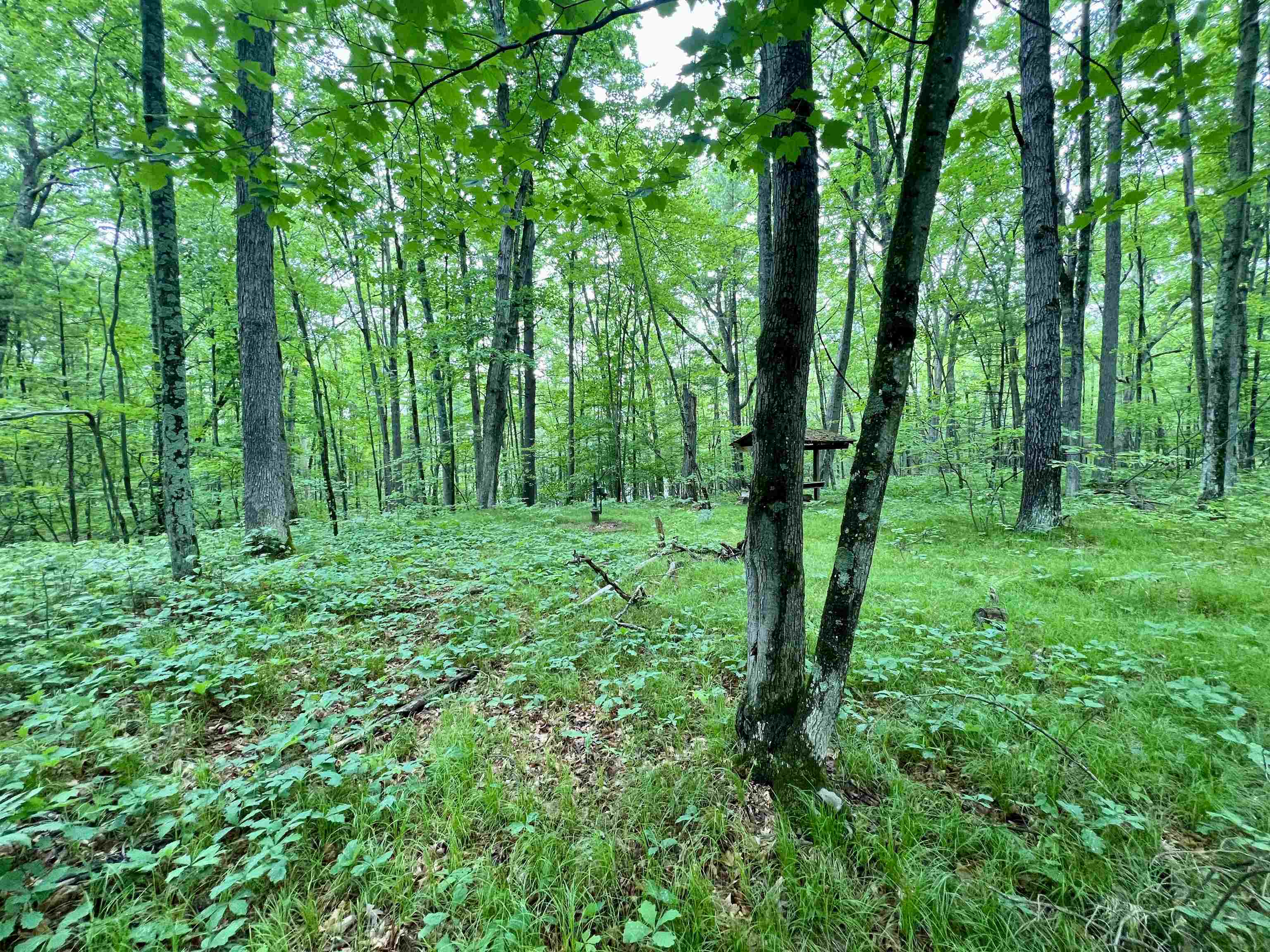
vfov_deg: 89.9
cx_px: 635
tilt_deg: -2.7
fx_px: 477
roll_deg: +1.3
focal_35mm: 13
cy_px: 476
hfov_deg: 106.2
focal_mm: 1.57
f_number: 1.8
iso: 125
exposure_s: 1/99
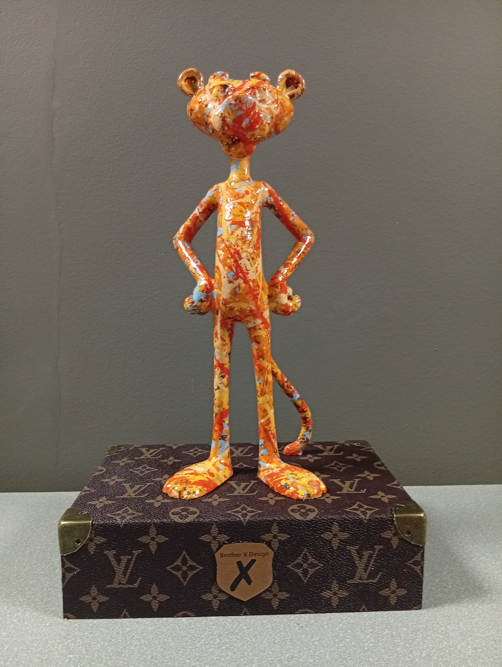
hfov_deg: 51.5
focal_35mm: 27
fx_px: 521
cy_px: 334
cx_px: 251
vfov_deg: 65.2
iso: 363
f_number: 1.8
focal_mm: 3.84
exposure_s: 1/33.3
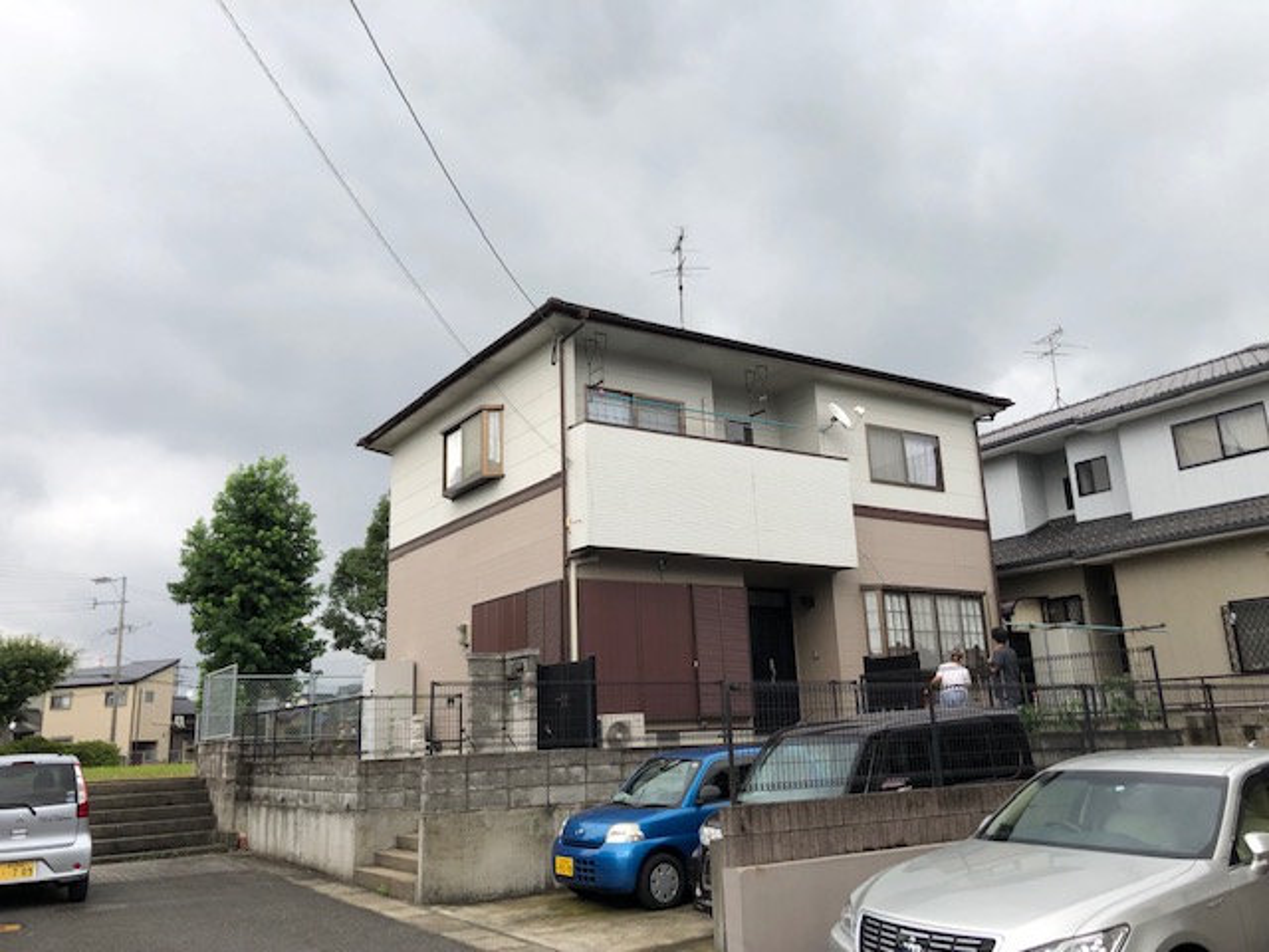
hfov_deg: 63.4
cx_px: 634
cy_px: 476
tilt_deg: +15.9
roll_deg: +3.1
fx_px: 1026
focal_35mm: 28
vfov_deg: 49.7
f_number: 1.8
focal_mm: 3.99
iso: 20
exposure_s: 1/787
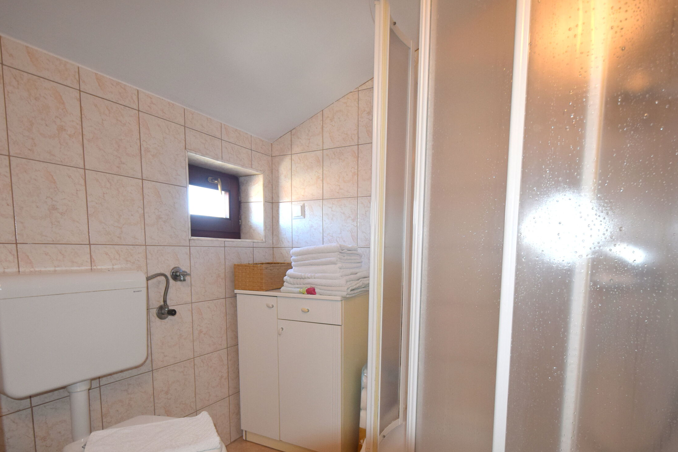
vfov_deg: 63.7
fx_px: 358
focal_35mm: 19
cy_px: 279
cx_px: 349
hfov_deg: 86.9
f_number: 4.5
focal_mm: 10
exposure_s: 1/80
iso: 400
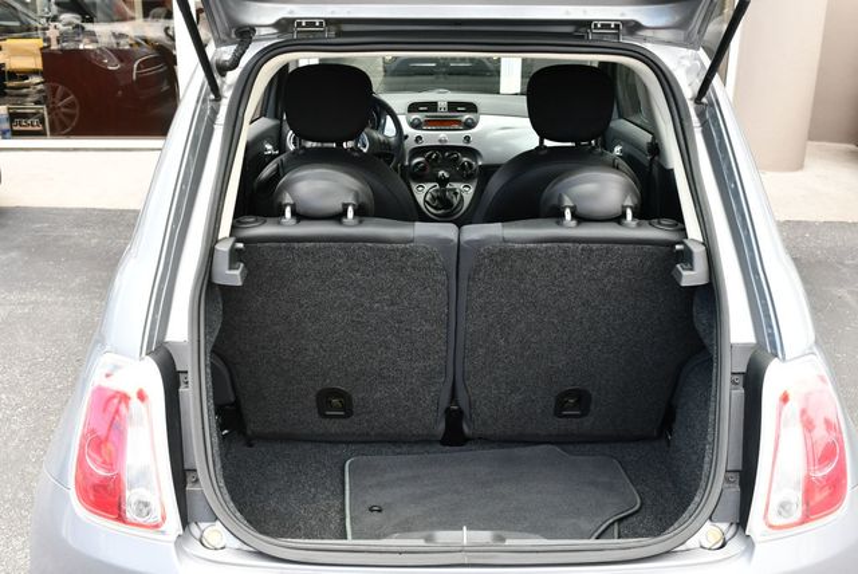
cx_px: 429
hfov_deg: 53.1
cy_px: 287
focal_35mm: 36
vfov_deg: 36.9
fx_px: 859
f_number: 5.6
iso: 360
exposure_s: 1/250
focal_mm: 18
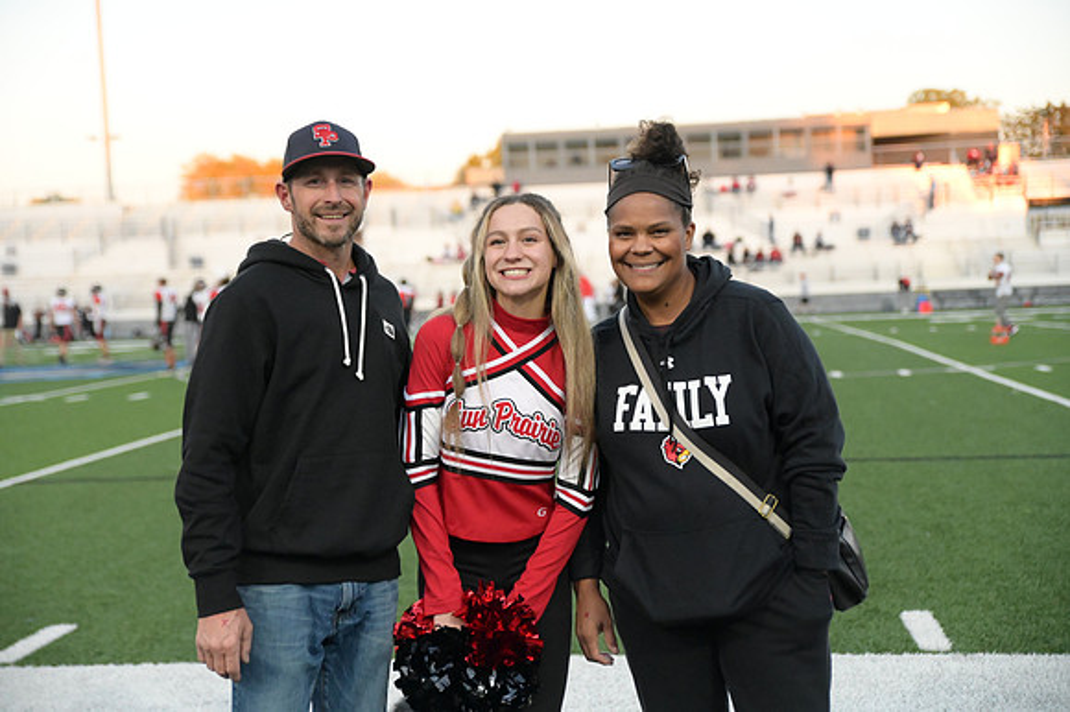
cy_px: 356
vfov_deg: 26.0
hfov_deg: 38.2
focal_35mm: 52
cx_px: 535
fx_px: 1545
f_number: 2.8
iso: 10000
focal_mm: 52
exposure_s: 1/8000
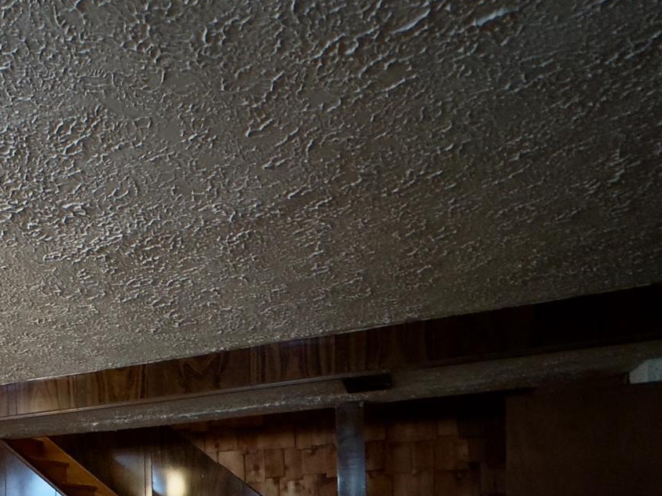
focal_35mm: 34
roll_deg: +3.5
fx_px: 650
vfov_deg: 35.7
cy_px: 545
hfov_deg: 46.3
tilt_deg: -0.3
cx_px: 17
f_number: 2.2
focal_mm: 2.22
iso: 1000
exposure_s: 1/60
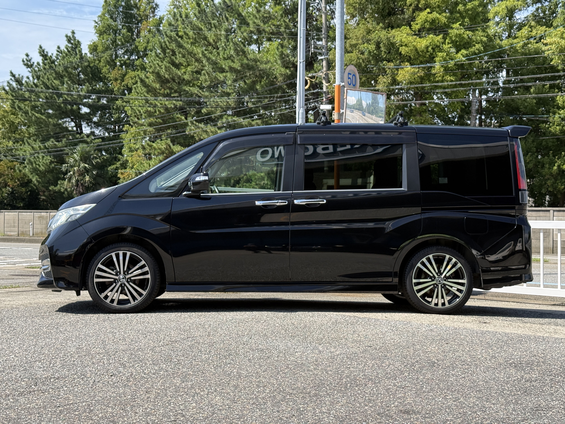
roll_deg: -0.7
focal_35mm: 48
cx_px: 282
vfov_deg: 30.3
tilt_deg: +0.9
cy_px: 212
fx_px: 783
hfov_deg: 39.7
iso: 80
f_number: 1.78
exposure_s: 1/2208
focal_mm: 6.76
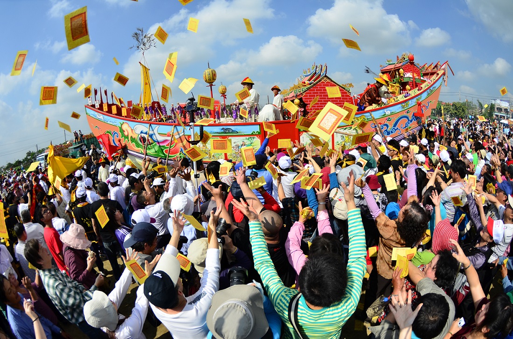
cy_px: 170
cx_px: 256
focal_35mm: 15
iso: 200
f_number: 5
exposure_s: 1/2500
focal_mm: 10
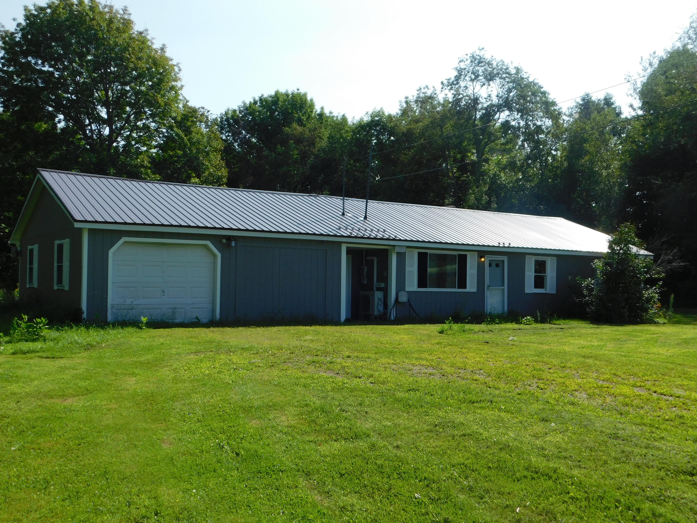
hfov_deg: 51.4
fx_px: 725
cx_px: 348
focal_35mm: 36
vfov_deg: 39.7
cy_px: 262
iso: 125
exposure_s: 1/1000
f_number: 3.5
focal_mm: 6.3
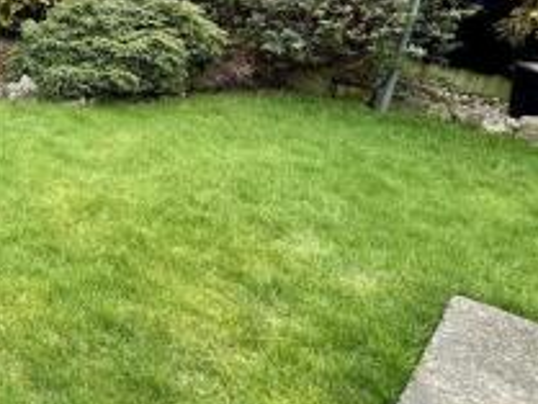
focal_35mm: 39
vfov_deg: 34.8
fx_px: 606
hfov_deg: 32.0
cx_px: -207
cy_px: 42
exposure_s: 1/103
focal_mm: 2.22
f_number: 2.2
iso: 40
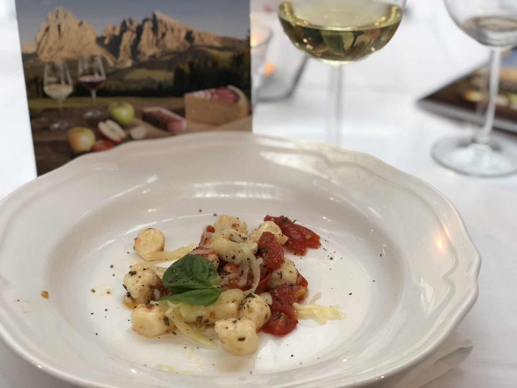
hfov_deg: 33.8
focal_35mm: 57
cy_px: 194
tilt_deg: -30.0
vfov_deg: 25.7
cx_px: 258
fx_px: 851
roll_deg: -0.9
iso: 100
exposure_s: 1/33
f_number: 2.8
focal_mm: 6.6
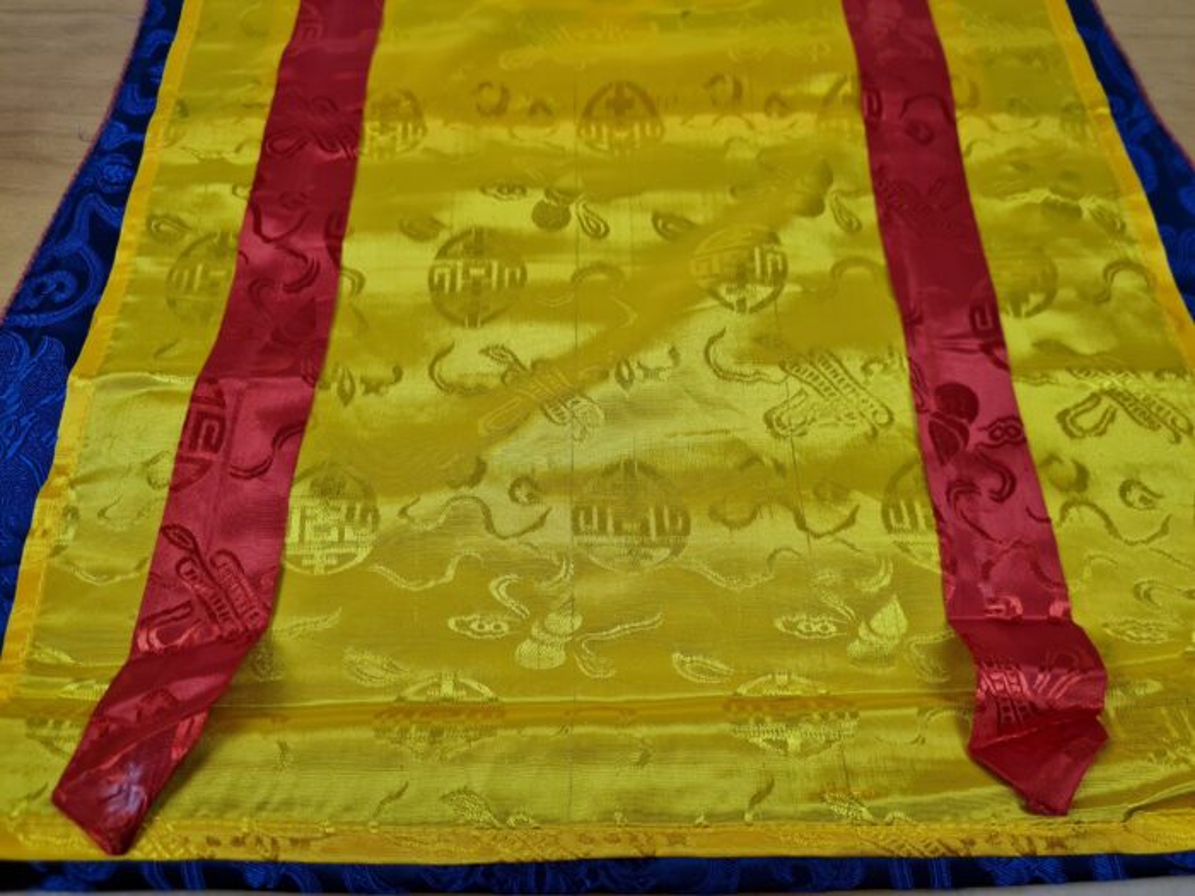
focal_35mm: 26
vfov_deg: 53.1
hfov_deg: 67.3
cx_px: 598
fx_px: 898
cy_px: 448
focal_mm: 5.4
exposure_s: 1/120
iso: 80
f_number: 1.8
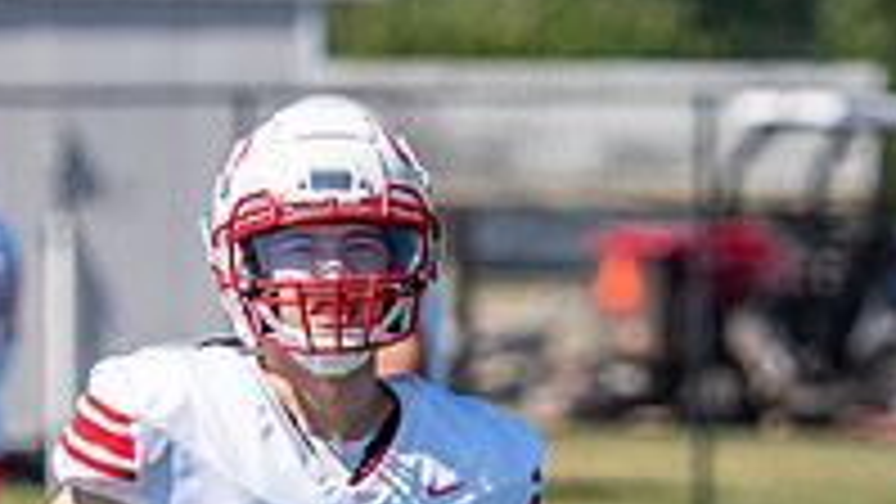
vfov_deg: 1.7
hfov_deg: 3.0
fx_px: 17037
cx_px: 266
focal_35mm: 717
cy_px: 770
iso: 160
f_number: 2.8
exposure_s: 1/3200
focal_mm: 135
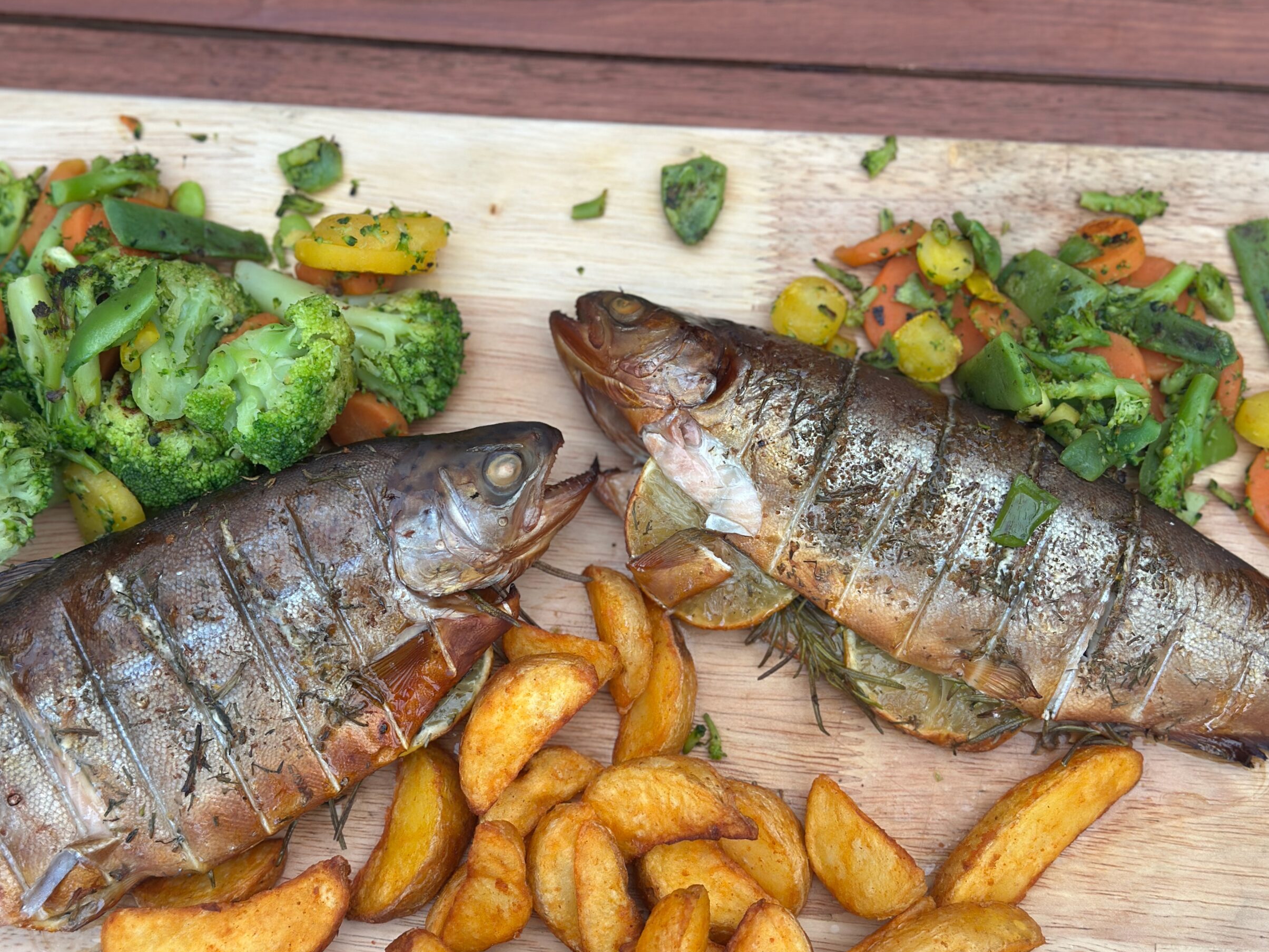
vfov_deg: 28.6
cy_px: 493
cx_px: 666
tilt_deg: -79.7
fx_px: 1870
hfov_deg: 37.5
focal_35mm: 51
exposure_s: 1/350
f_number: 1.78
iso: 80
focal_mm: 6.86
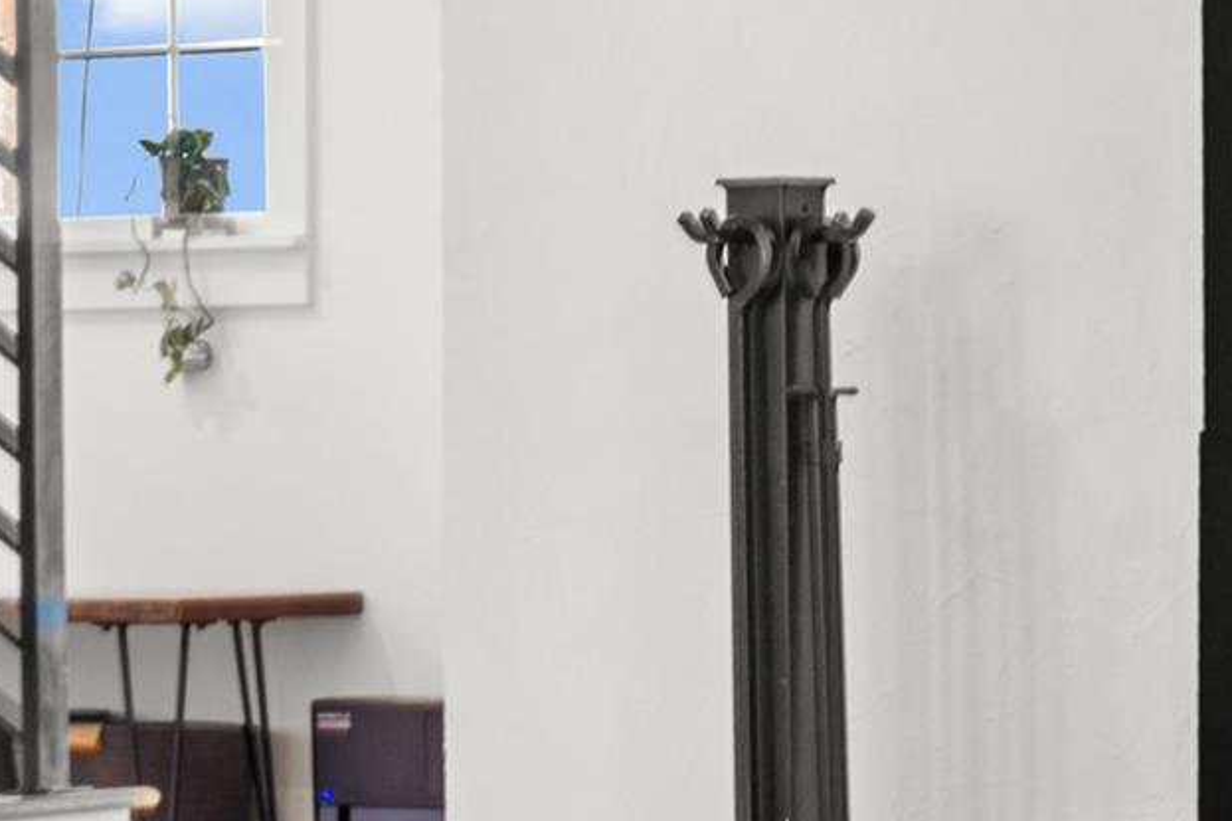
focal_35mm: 173
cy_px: 638
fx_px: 5906
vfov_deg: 7.9
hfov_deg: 11.6
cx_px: 1631
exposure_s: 1/3
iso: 200
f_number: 8
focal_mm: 35
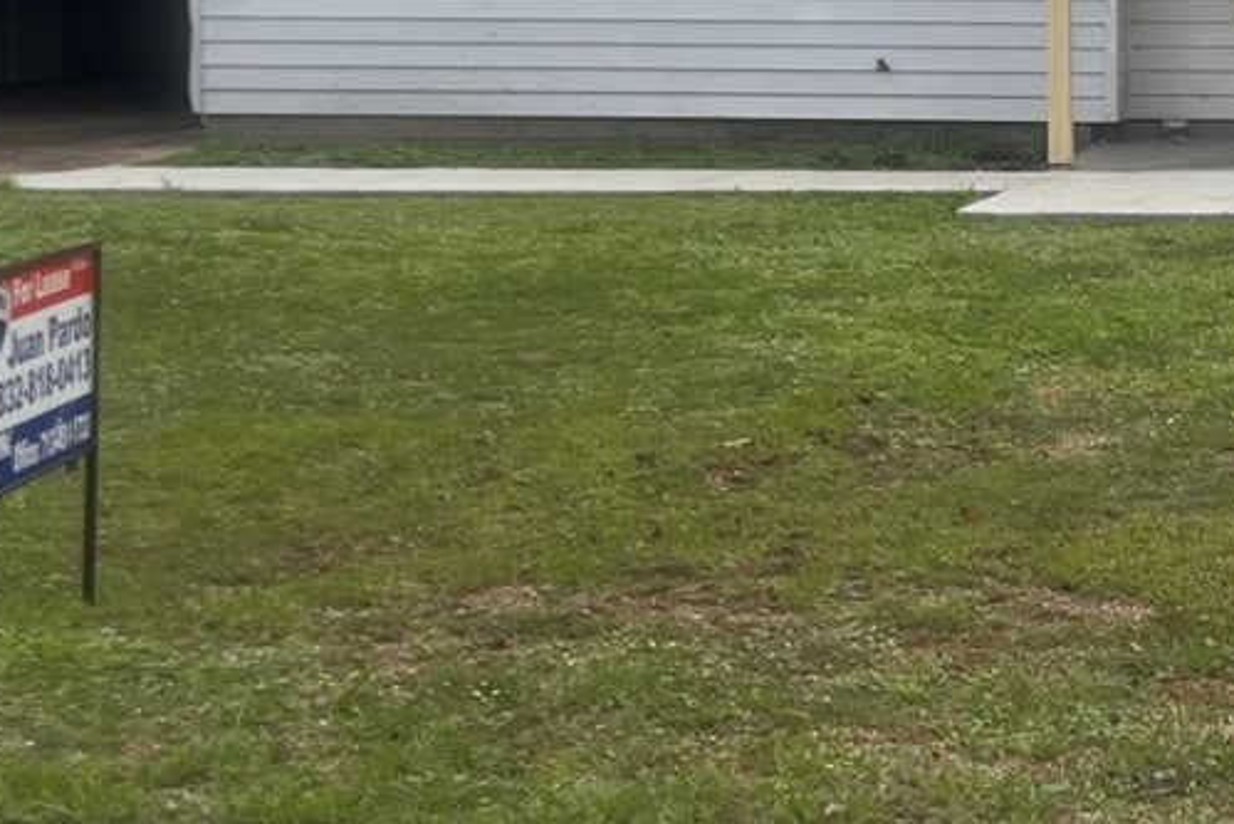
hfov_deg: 17.9
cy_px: 32
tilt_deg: -2.1
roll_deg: -0.3
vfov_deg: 12.2
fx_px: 3806
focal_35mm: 111
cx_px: 1308
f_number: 1.5
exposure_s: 1/2994
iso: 50
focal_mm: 5.7
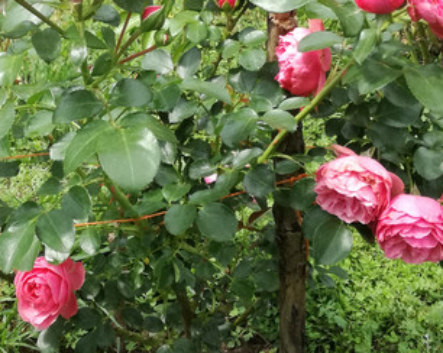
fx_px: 904
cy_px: 91
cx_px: 120
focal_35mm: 69
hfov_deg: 27.2
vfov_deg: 21.9
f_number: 2
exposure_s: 1/328
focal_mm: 3.79
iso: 50
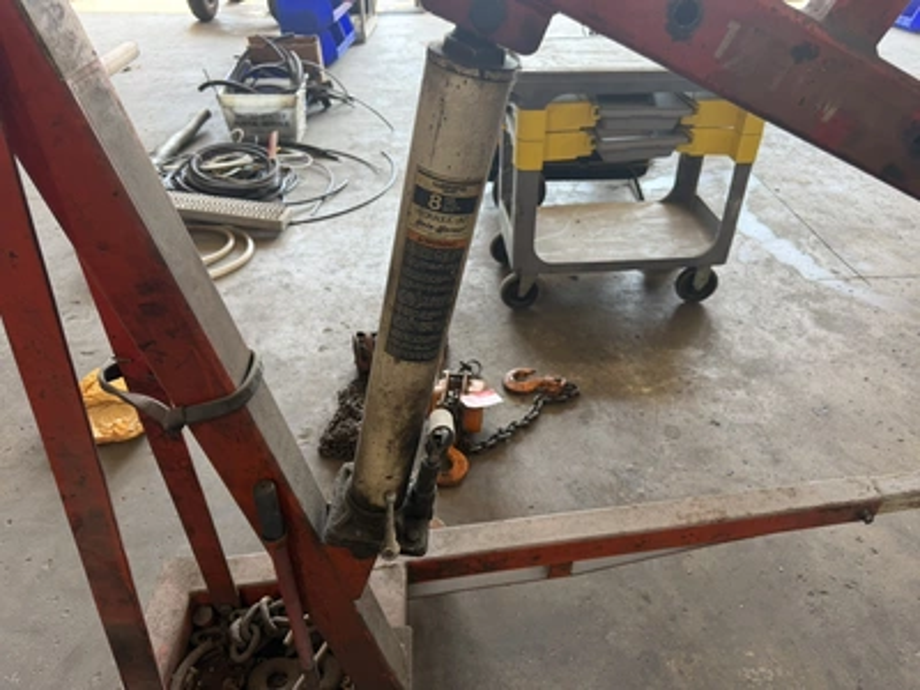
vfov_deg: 56.8
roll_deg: +0.5
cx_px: 460
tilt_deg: -35.6
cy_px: 345
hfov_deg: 71.6
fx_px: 638
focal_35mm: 24
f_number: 1.78
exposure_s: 1/121
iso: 125
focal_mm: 6.76
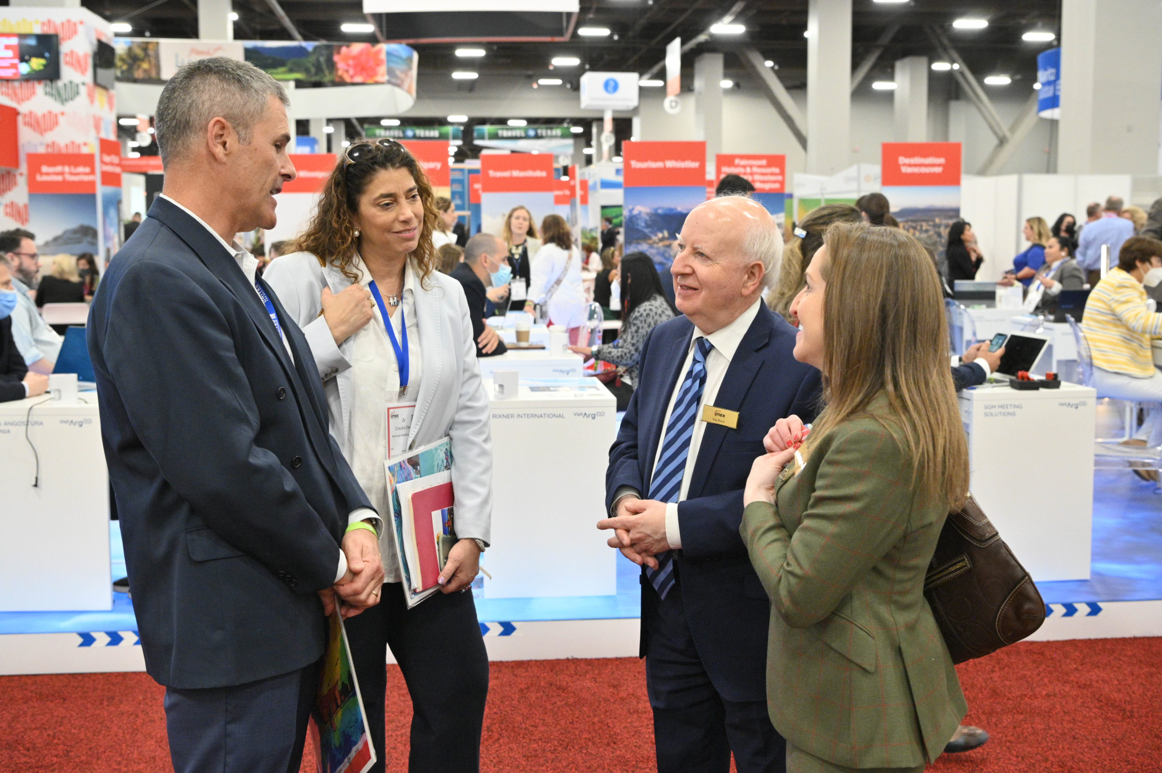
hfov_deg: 44.5
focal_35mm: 44
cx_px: 581
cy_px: 386
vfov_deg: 30.5
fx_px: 1419
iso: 5000
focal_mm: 44
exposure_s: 1/200
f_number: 5.6
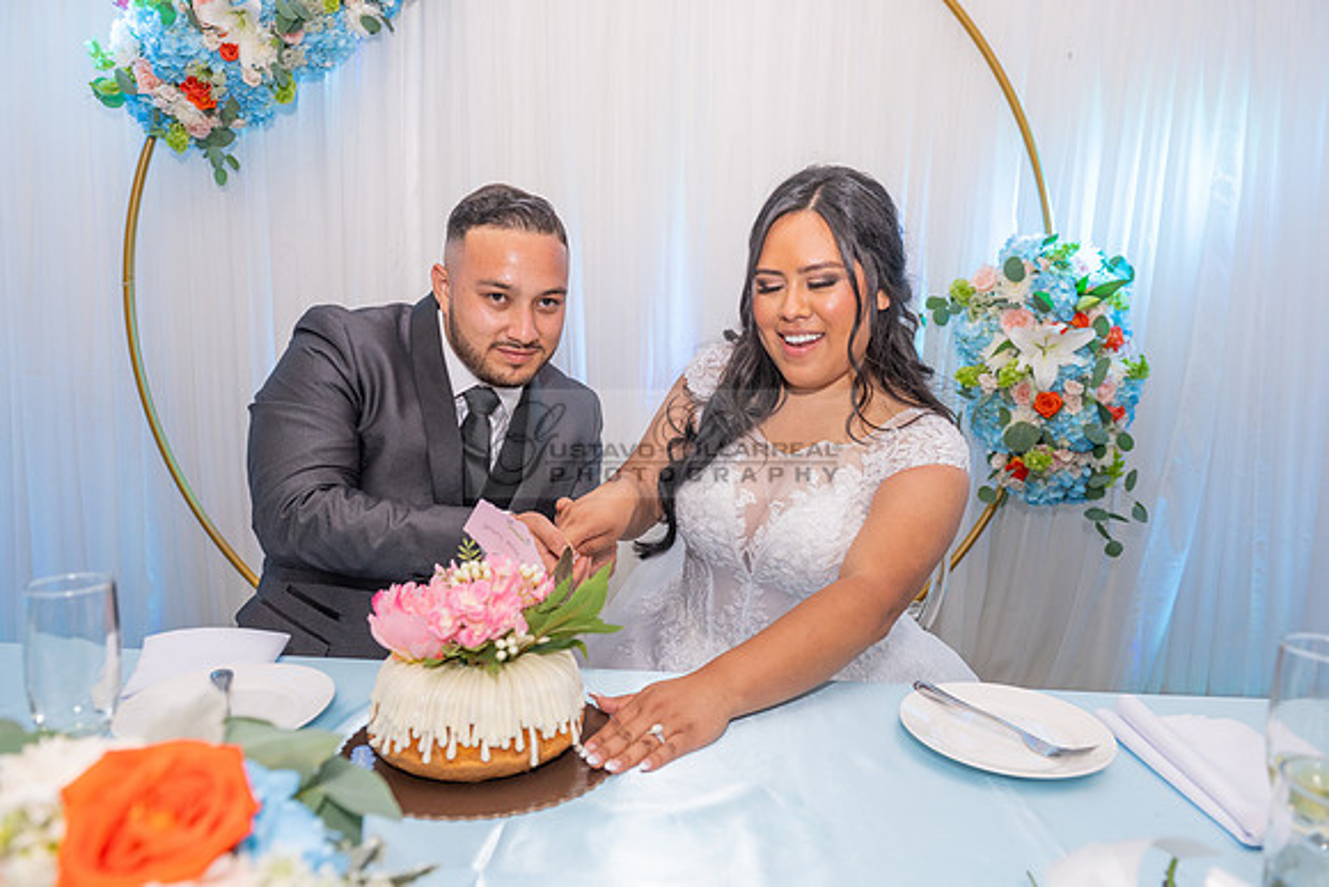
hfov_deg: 73.7
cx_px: 664
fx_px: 886
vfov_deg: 53.2
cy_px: 444
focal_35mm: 24
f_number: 4.5
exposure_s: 1/200
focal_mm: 24
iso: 1000
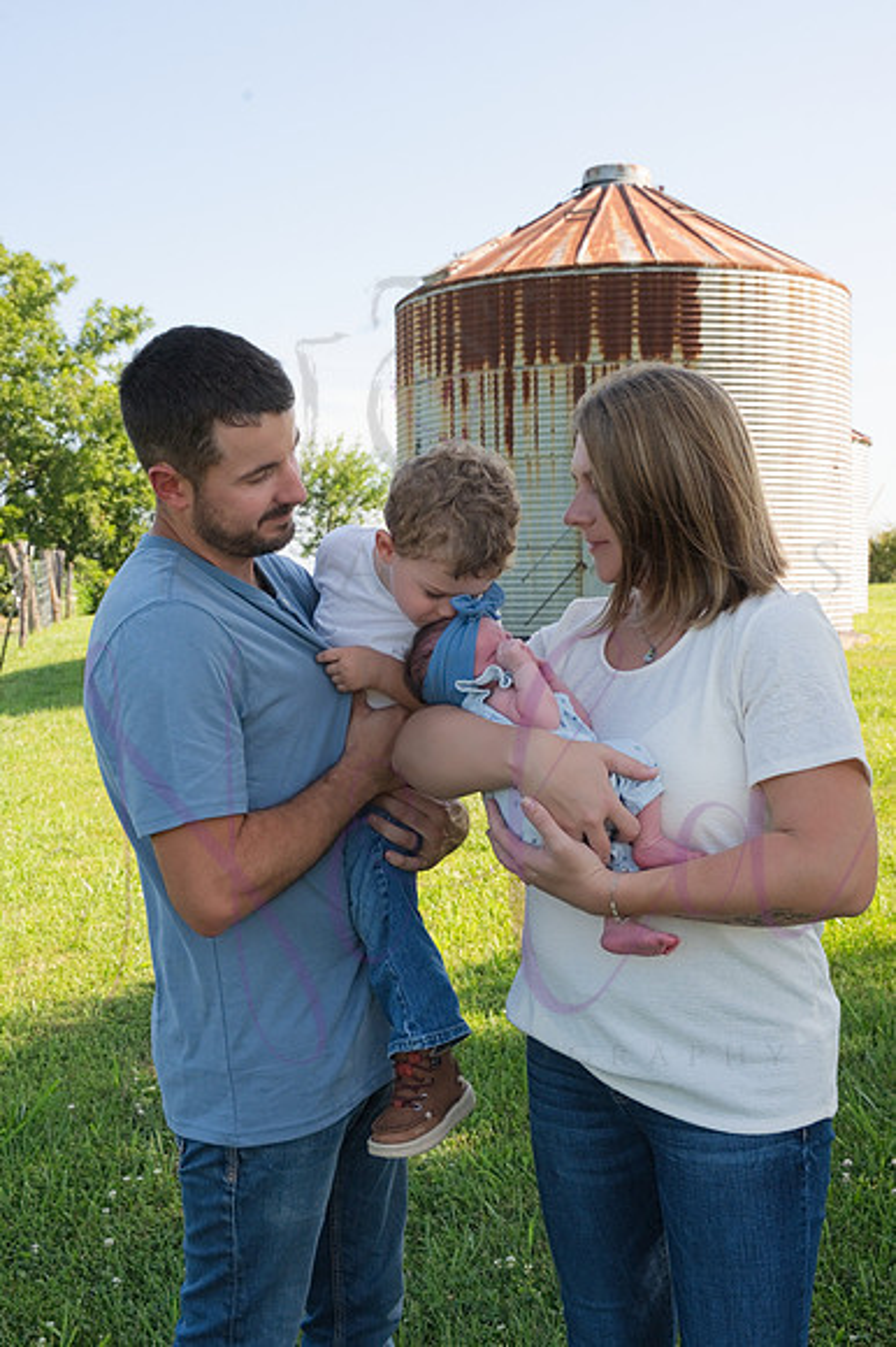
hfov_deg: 34.2
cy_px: 674
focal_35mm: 39
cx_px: 448
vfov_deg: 49.6
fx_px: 1458
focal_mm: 39
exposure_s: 1/320
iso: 400
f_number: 10
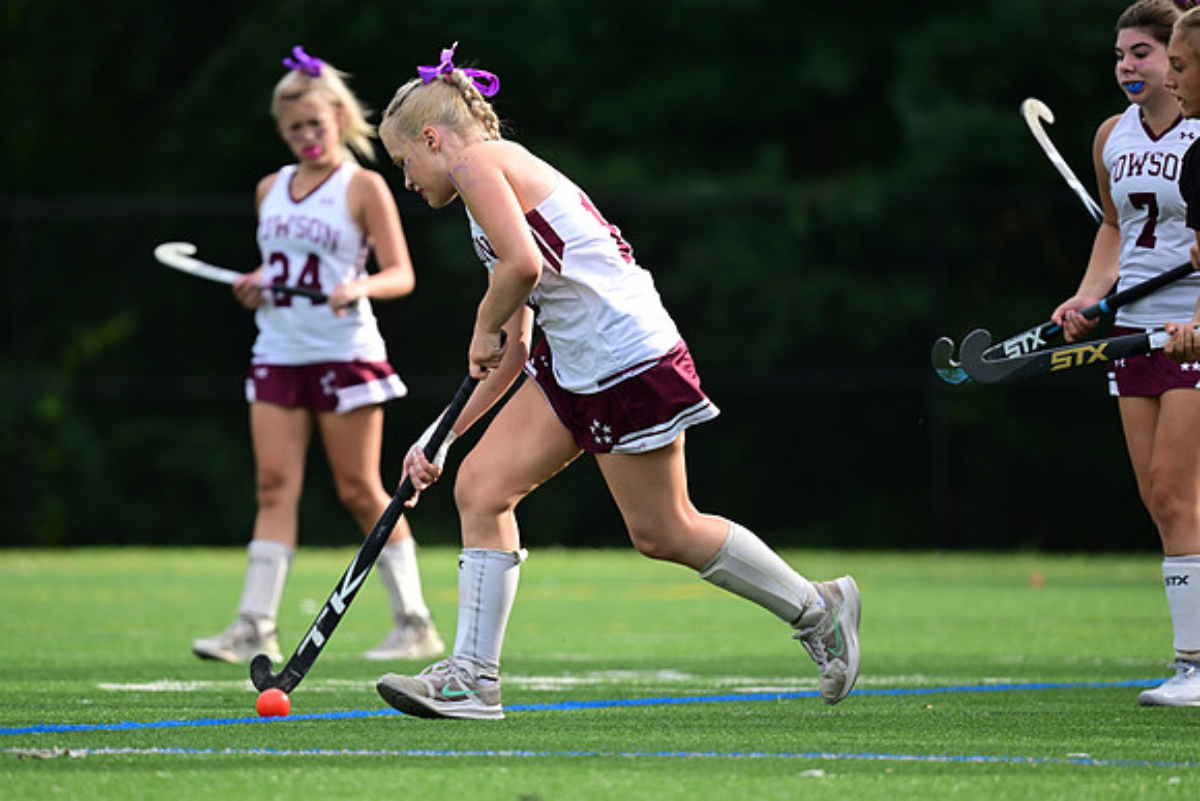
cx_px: 600
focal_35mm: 500
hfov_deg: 4.1
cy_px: 400
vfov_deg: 2.8
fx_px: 16670
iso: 1100
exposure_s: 1/1600
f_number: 5.6
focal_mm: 500
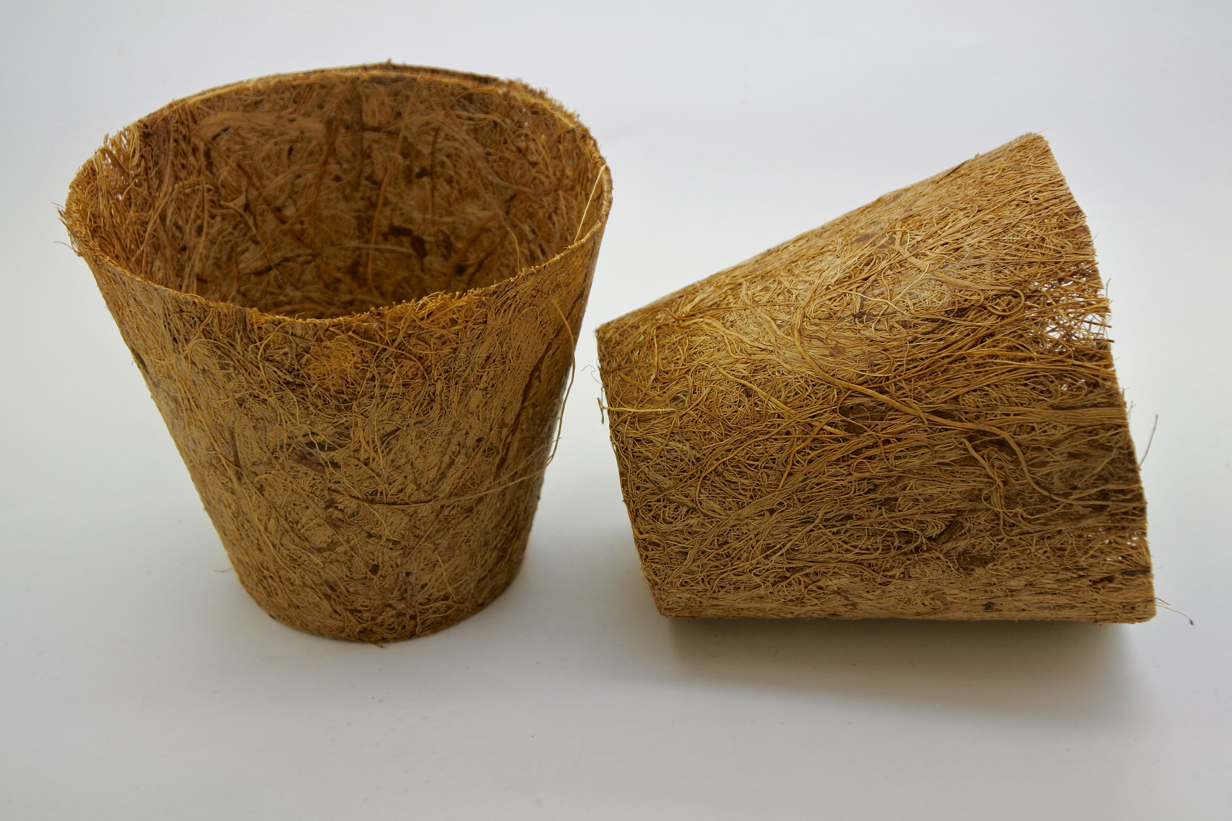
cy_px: 410
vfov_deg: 23.4
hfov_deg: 34.5
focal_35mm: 58
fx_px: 1985
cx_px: 616
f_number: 4.8
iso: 180
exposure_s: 1/250
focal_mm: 21.8
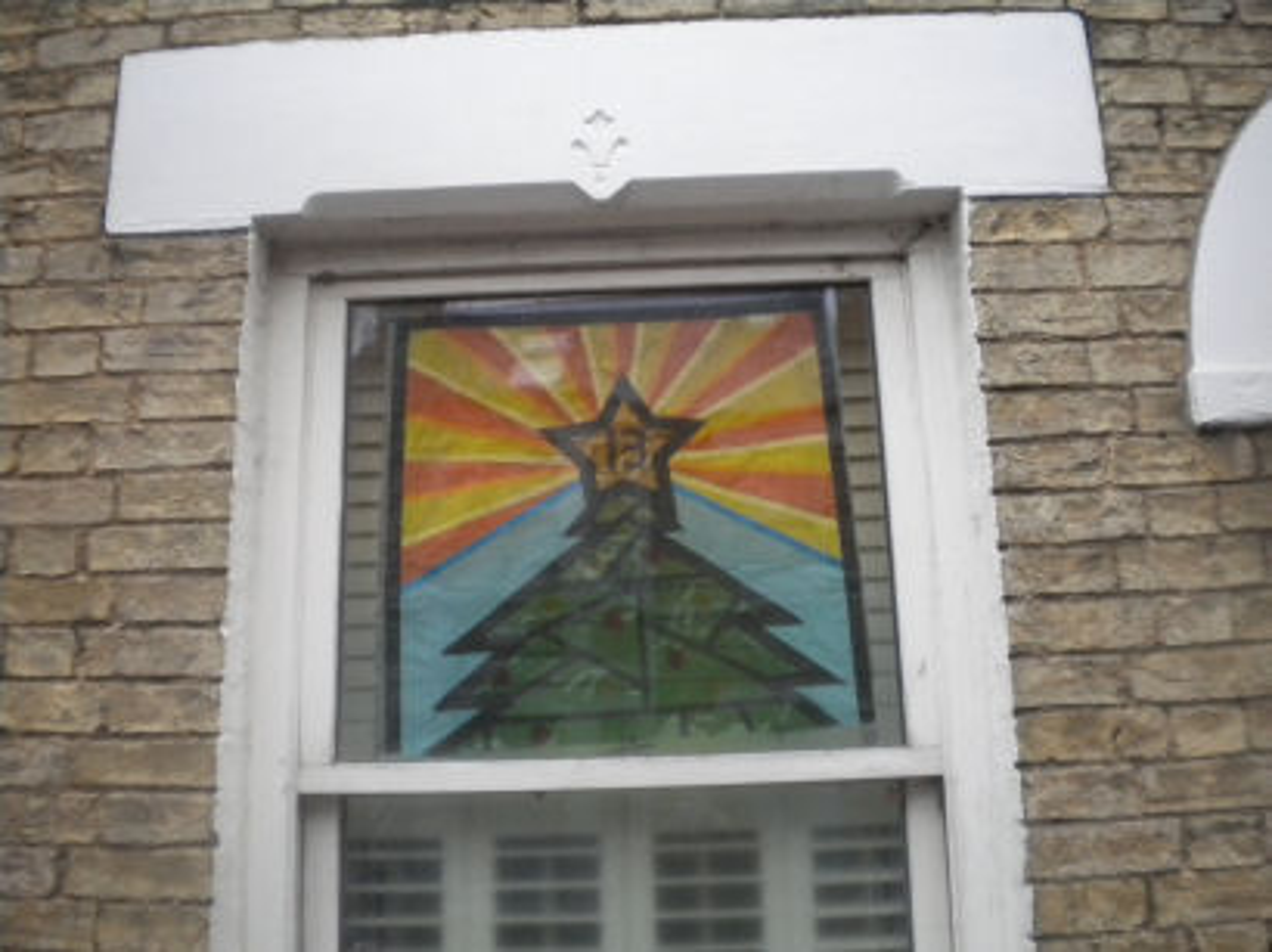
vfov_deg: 40.7
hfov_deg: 52.7
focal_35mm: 35
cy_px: 476
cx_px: 636
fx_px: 1285
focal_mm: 6.3
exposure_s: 1/380
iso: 400
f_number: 3.1
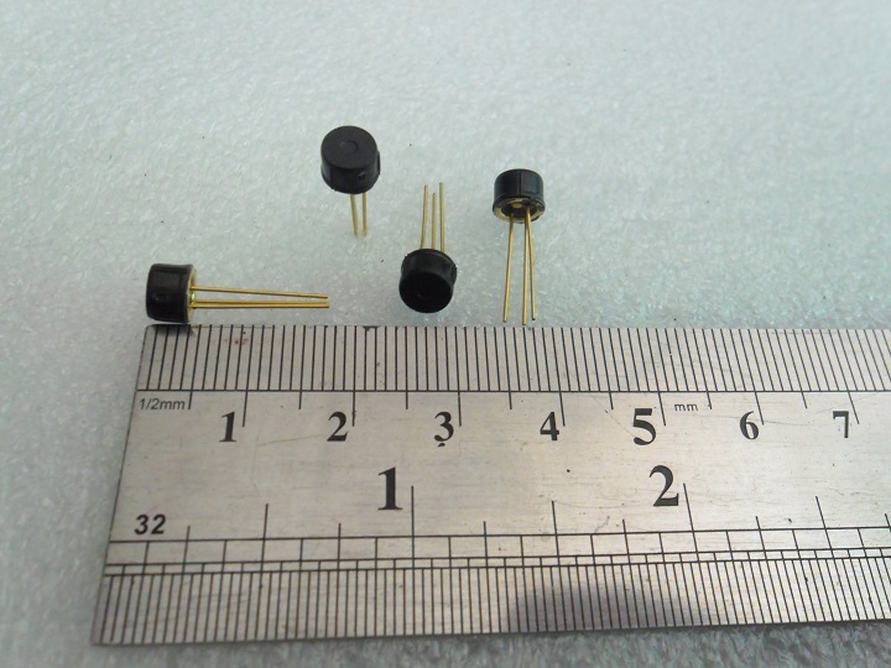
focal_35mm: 27
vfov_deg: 51.4
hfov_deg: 65.3
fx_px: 695
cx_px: 446
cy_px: 334
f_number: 3.5
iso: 400
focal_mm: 4.9
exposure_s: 1/43
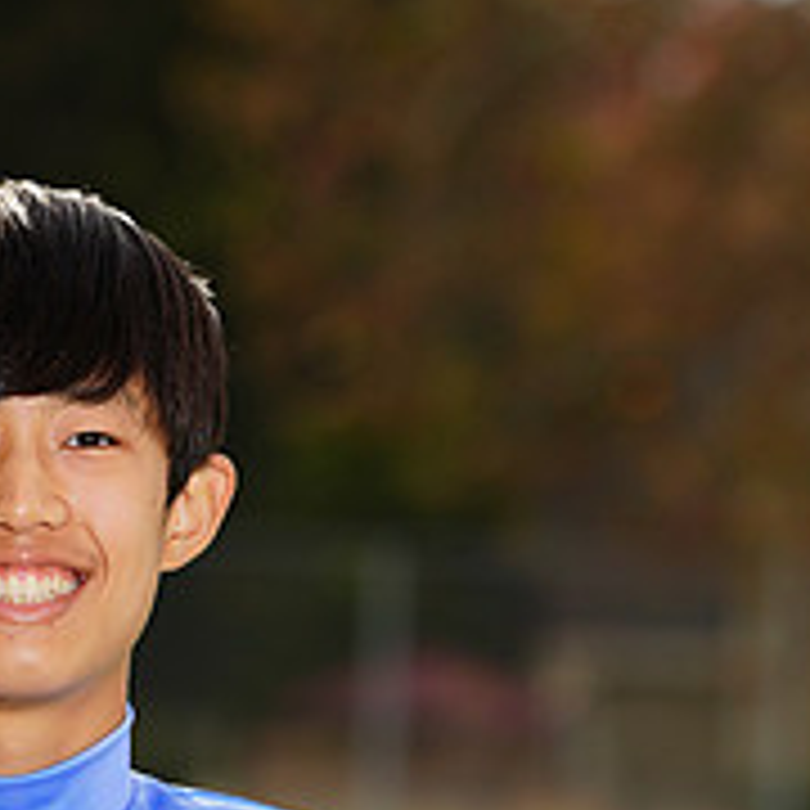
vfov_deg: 2.9
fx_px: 15752
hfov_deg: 2.9
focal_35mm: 595
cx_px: -18
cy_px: 1152
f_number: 7.1
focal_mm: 218
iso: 100
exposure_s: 1/200
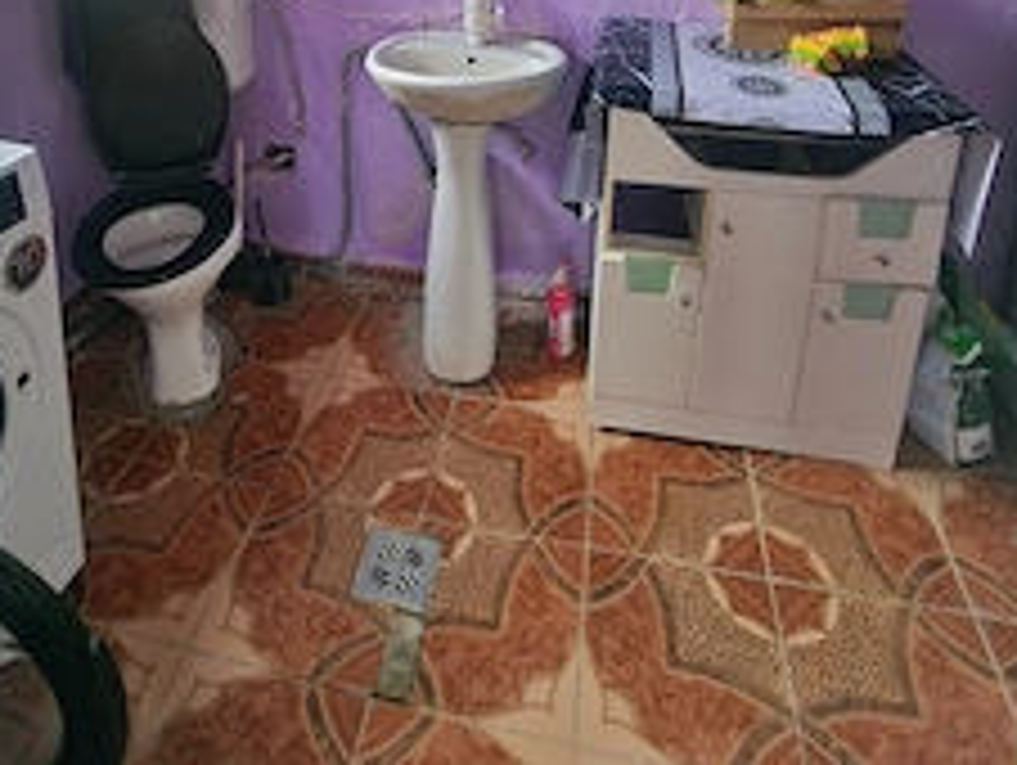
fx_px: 676
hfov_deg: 73.5
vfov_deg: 49.2
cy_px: 14
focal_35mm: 23
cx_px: 441
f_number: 2.2
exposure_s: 1/8
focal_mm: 2.2
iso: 640
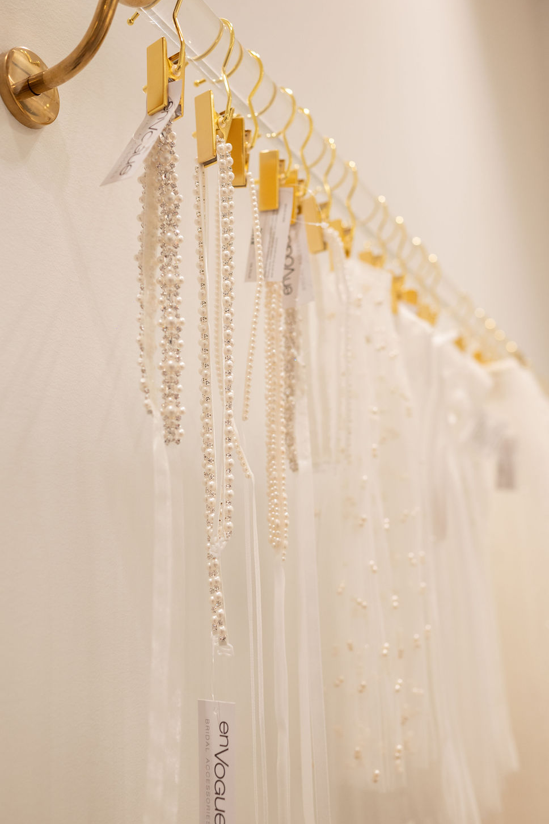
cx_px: 268
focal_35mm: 37
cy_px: 424
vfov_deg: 51.9
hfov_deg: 35.9
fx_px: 846
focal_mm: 35
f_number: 2.8
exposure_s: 1/200
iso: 500
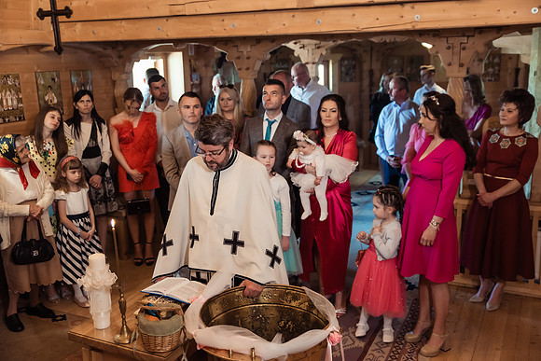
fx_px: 571
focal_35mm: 38
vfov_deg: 35.1
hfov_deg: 50.7
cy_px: 180
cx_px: 270
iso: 1250
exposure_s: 1/125
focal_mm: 38
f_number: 2.8
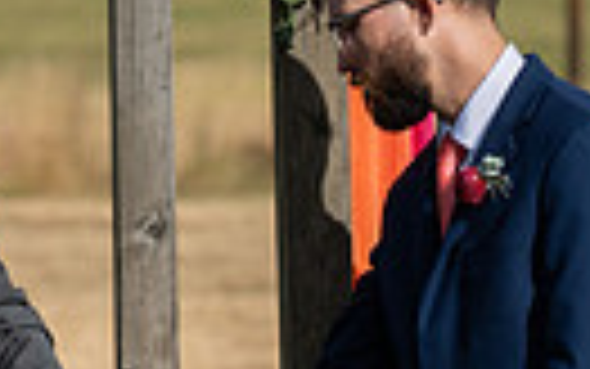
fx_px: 7914
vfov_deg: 2.7
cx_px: -450
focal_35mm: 492
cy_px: 385
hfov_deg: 4.2
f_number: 4.5
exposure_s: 1/8000
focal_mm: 109
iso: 400
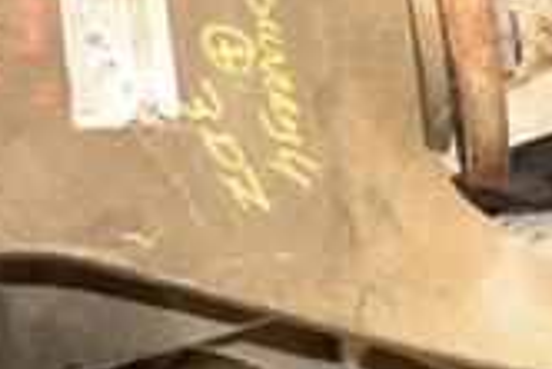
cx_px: 17
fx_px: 1747
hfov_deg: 17.6
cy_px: 93
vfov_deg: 12.0
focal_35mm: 114
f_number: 5
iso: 800
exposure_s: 1/200
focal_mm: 21
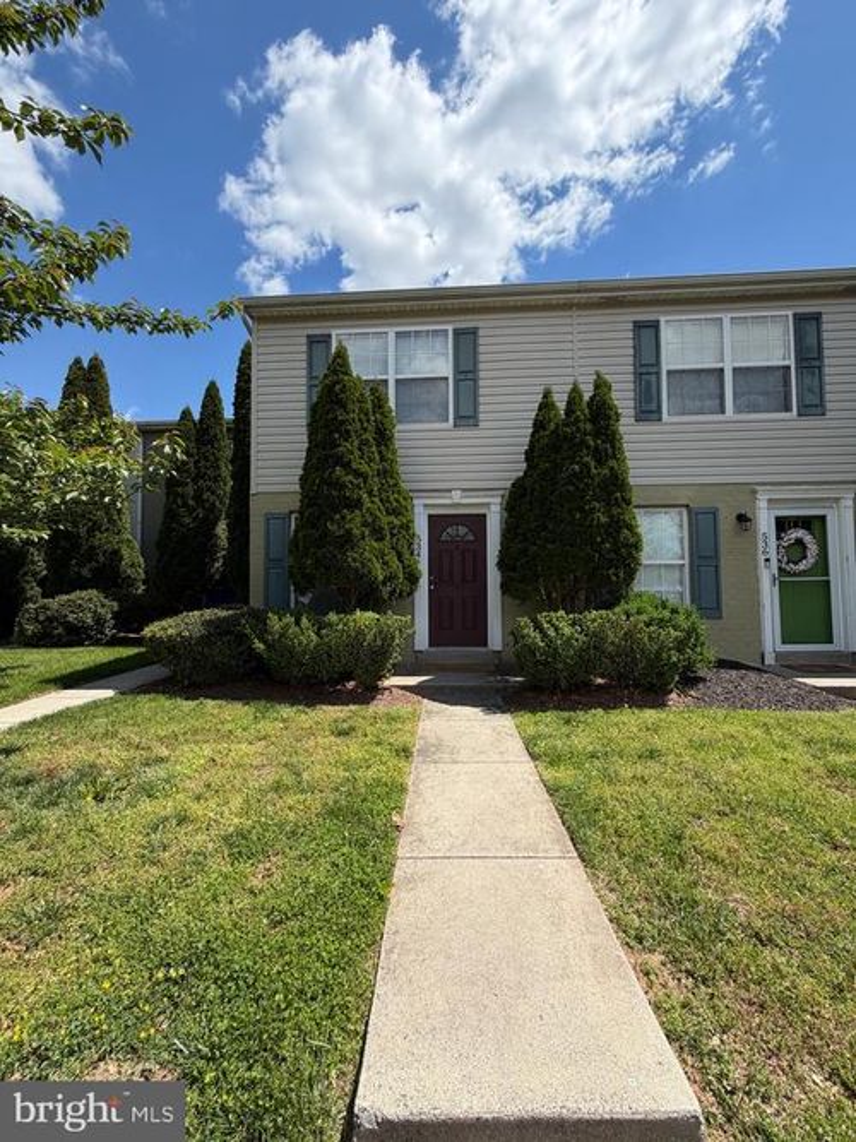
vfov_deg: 102.1
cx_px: 428
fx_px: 462
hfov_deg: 85.7
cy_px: 571
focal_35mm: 14
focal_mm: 2.22
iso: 20
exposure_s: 1/779
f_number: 2.2
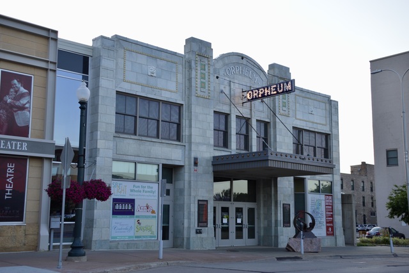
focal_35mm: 45
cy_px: 136
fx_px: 511
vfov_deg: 29.8
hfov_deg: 43.6
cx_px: 204
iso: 100
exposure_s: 1/125
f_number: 5.6
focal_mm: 30
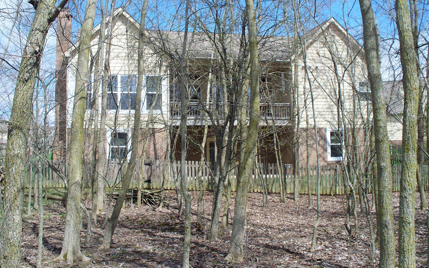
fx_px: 456
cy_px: 110
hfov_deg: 50.4
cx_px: 212
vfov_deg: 32.7
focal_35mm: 39
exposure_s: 1/320
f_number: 5
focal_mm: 7.54
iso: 80
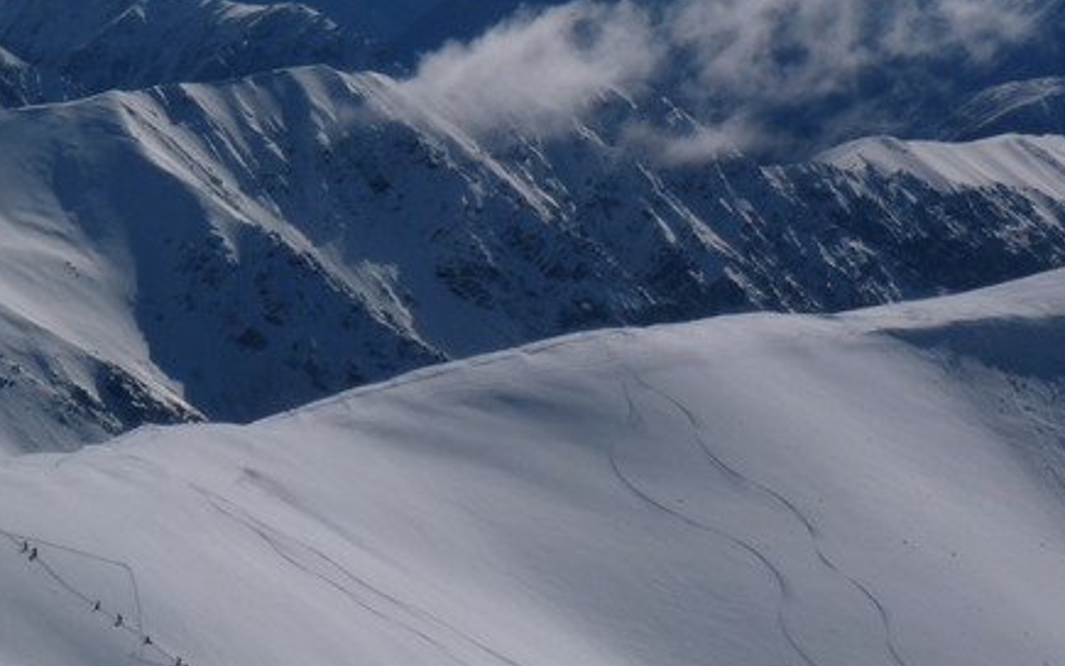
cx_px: 766
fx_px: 7867
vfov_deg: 4.8
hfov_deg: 7.7
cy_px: 646
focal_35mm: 271
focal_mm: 25.2
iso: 100
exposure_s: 1/1600
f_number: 8
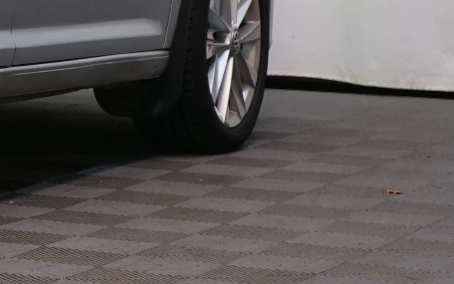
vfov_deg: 5.4
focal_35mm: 240
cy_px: -252
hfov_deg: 8.3
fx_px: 2970
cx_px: -499
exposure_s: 1/50
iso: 500
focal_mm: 43
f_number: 5.6
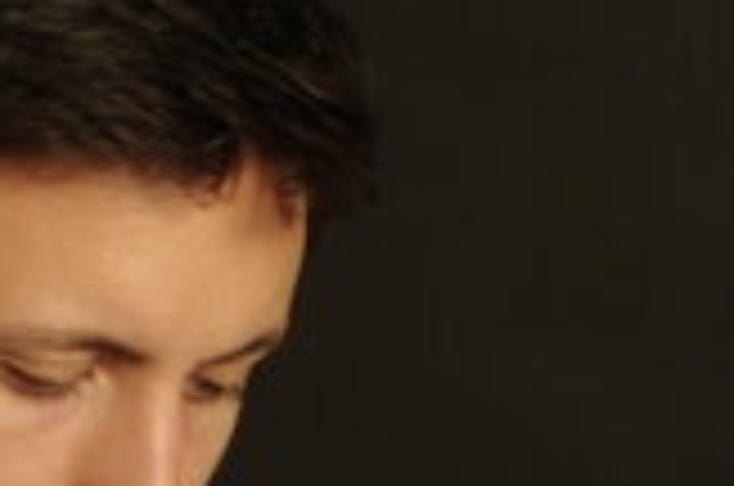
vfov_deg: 3.7
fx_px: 7488
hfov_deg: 5.6
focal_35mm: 368
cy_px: 828
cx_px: -9
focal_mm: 50
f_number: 4
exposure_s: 1/60
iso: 800
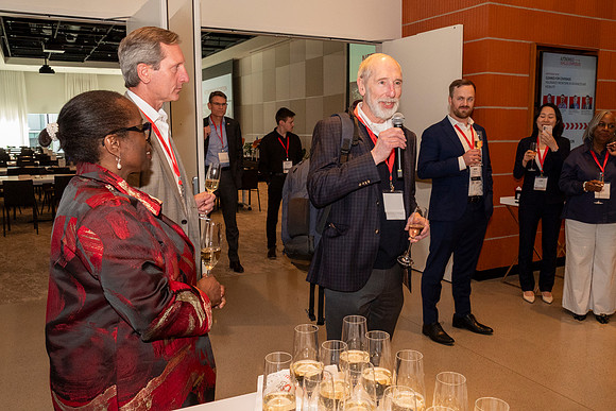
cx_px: 308
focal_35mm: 33
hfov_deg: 57.2
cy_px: 206
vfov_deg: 40.0
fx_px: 565
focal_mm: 22
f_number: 10
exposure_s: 1/100
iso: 2500
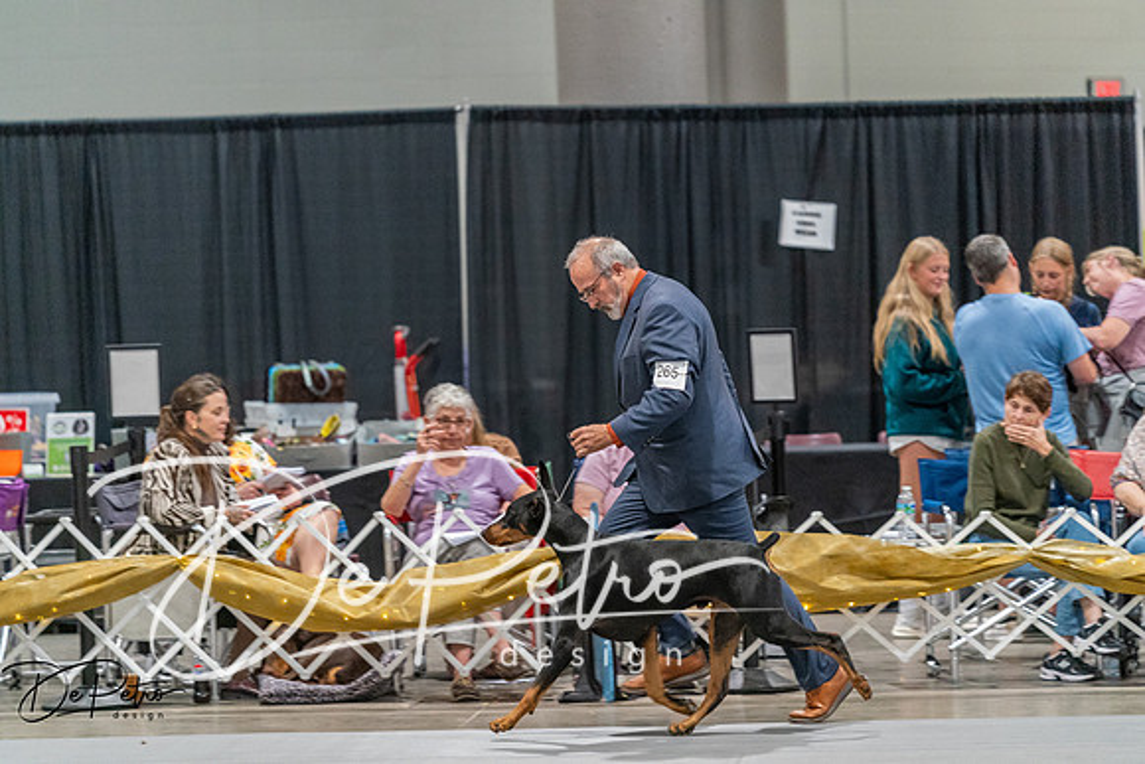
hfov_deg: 10.3
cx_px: 572
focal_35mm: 200
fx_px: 6362
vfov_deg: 6.9
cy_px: 382
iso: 6400
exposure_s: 1/250
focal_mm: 200
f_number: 2.8
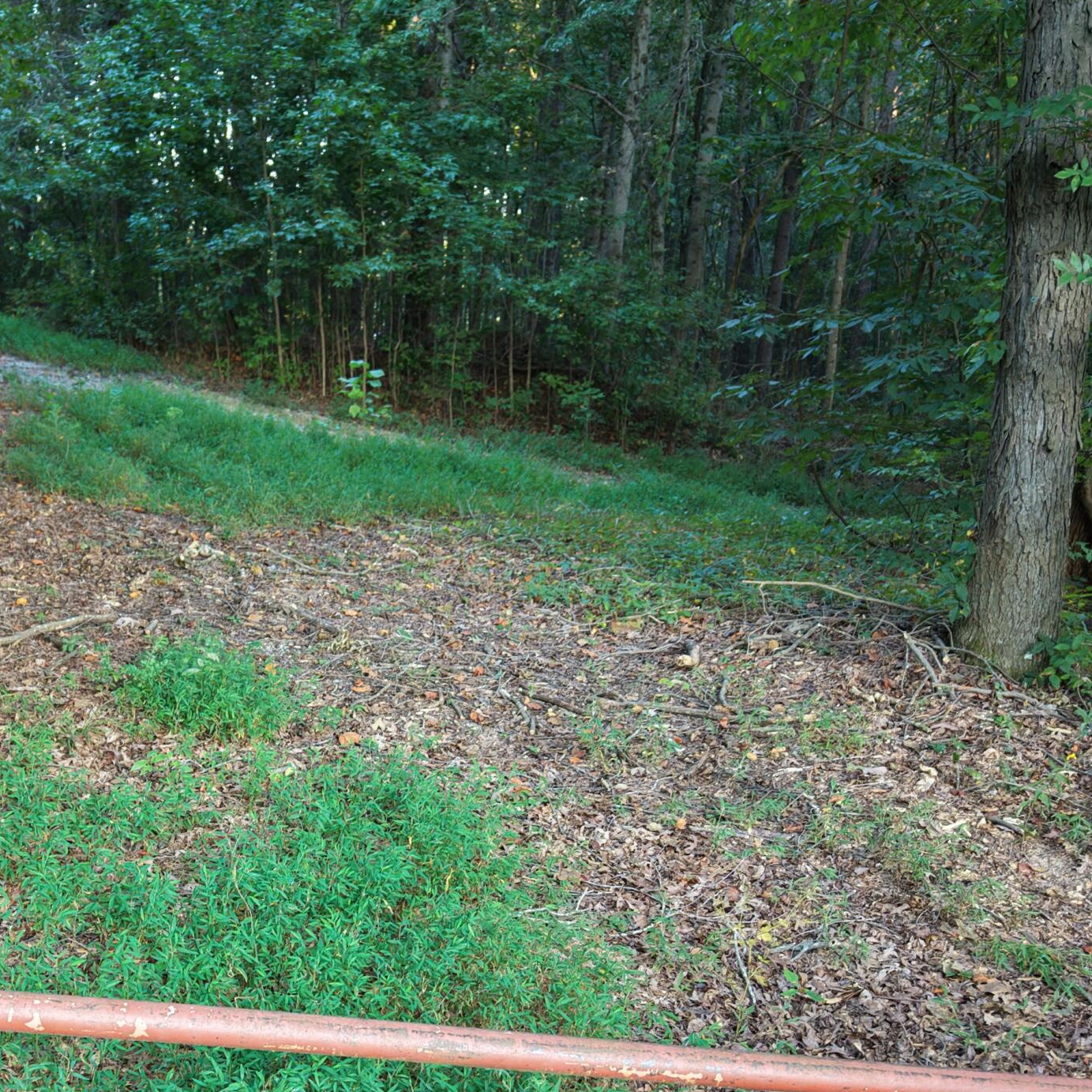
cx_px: 256
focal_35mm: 46
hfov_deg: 35.8
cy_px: 831
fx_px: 1642
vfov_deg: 35.9
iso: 200
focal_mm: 8.67
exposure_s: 1/20
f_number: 1.8
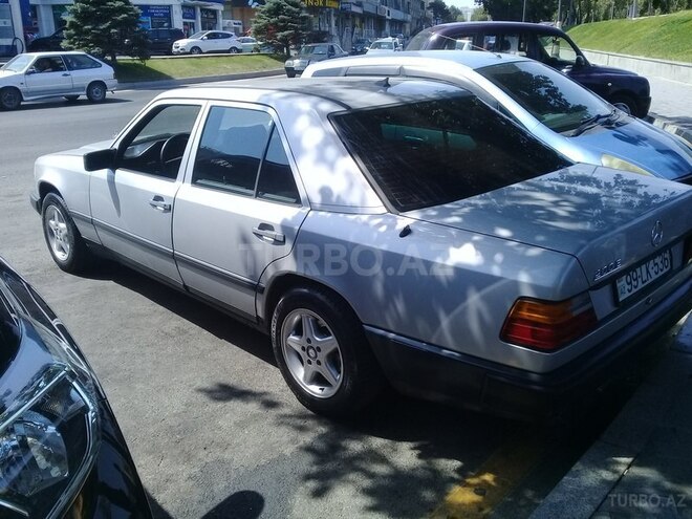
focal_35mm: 31
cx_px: 346
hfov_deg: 58.4
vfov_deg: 45.4
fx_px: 620
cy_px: 260
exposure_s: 1/646
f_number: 2.2
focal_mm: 3.3
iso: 50
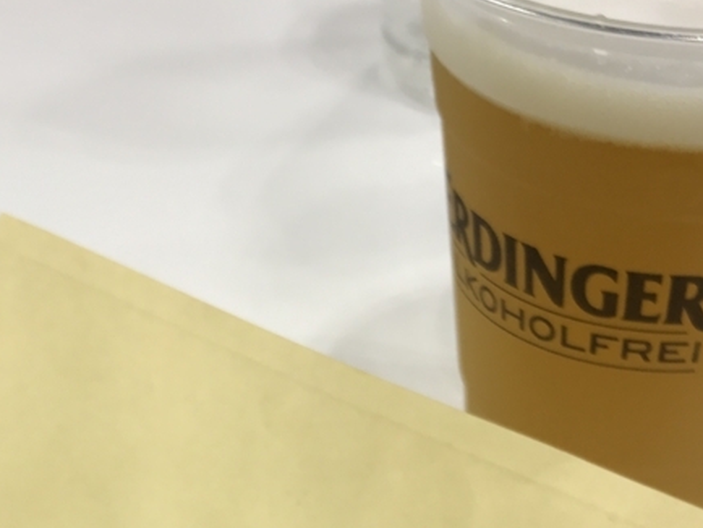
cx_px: 290
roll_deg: +2.5
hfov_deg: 29.3
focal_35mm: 66
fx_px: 1341
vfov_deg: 21.2
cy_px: 578
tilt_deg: -44.3
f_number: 1.8
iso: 25
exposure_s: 1/50
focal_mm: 3.99
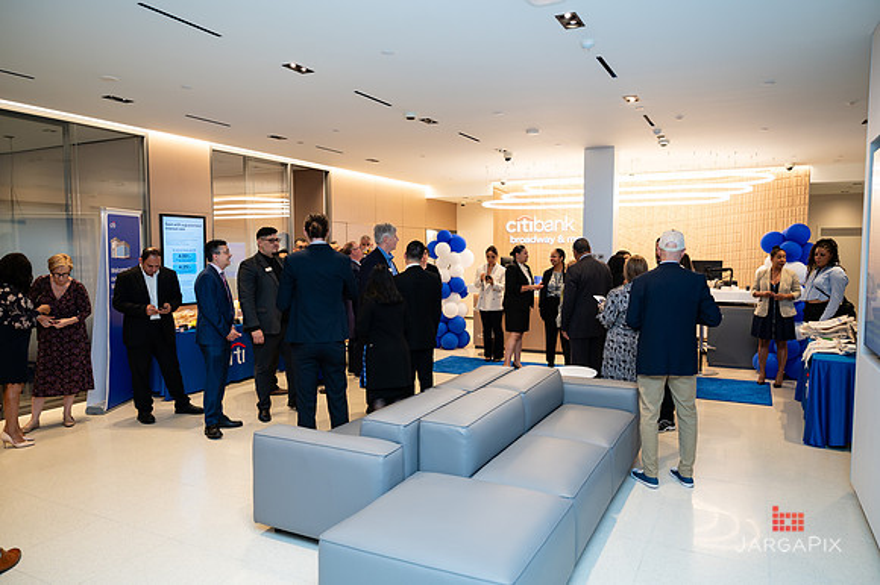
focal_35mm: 25
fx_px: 601
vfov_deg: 52.0
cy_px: 292
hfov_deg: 72.5
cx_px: 440
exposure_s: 1/160
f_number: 3.2
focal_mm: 24
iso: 400
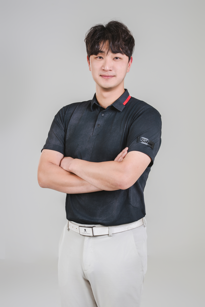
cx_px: 102
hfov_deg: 19.5
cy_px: 154
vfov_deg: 28.8
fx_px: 598
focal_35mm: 70
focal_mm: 70
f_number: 13
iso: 100
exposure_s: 1/125
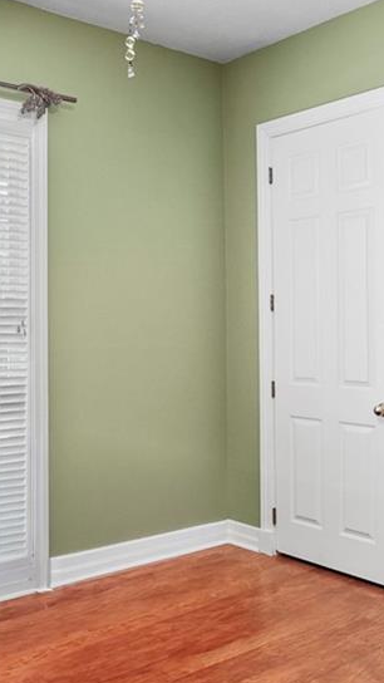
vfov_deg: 54.0
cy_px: 336
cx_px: 88
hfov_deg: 31.3
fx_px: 670
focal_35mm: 37
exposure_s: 1/1.67
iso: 800
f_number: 7.1
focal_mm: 12
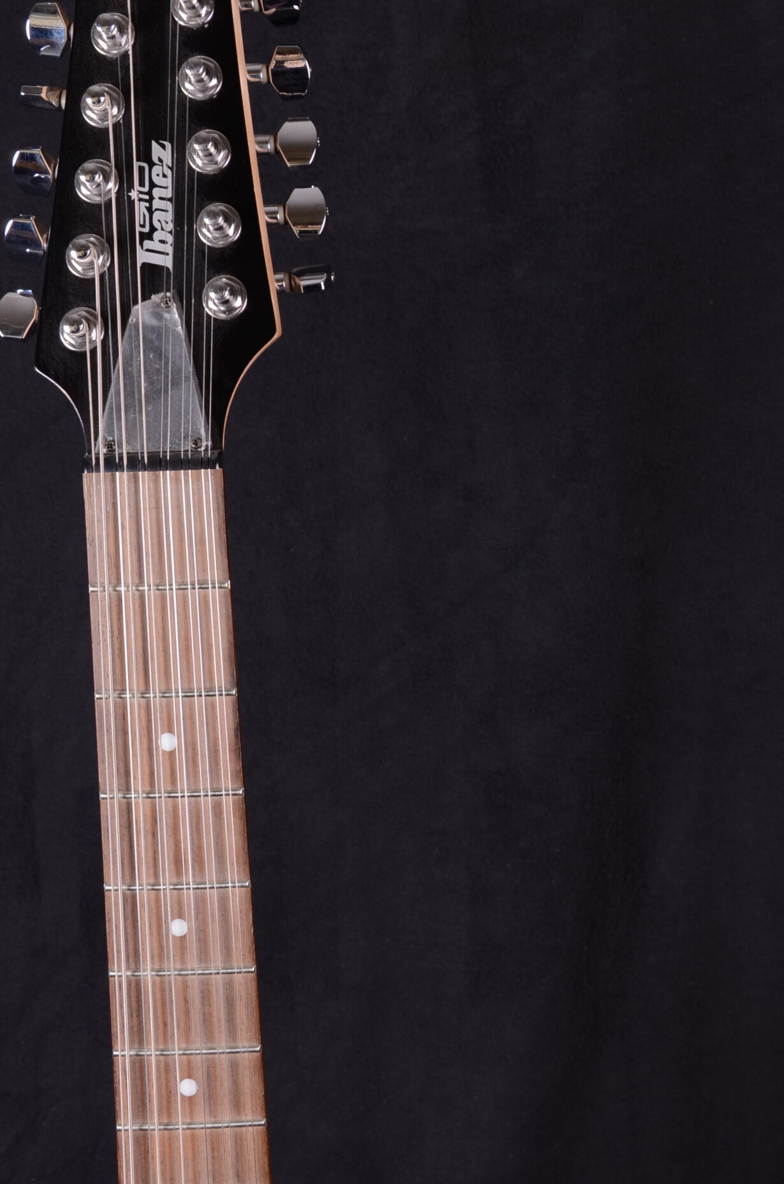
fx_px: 1696
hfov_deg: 25.9
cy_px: 481
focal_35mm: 52
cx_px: 530
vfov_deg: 38.3
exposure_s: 1/200
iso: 200
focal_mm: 25
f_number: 11
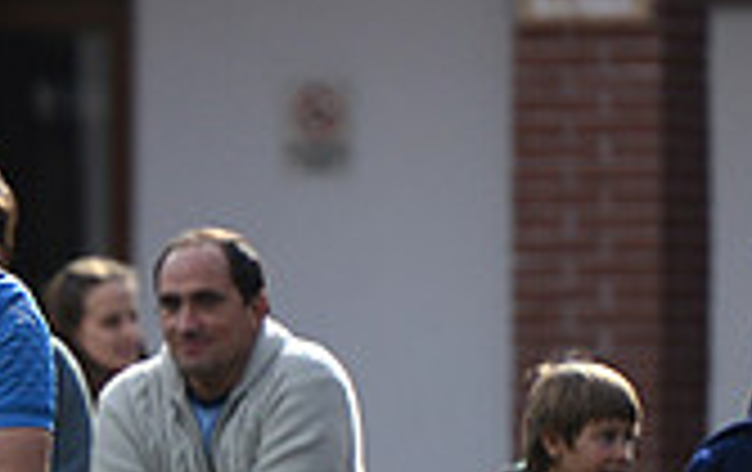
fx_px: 14144
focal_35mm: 689
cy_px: 712
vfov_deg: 1.9
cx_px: -342
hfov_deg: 3.0
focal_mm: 195
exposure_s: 1/1600
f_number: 2.8
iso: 250
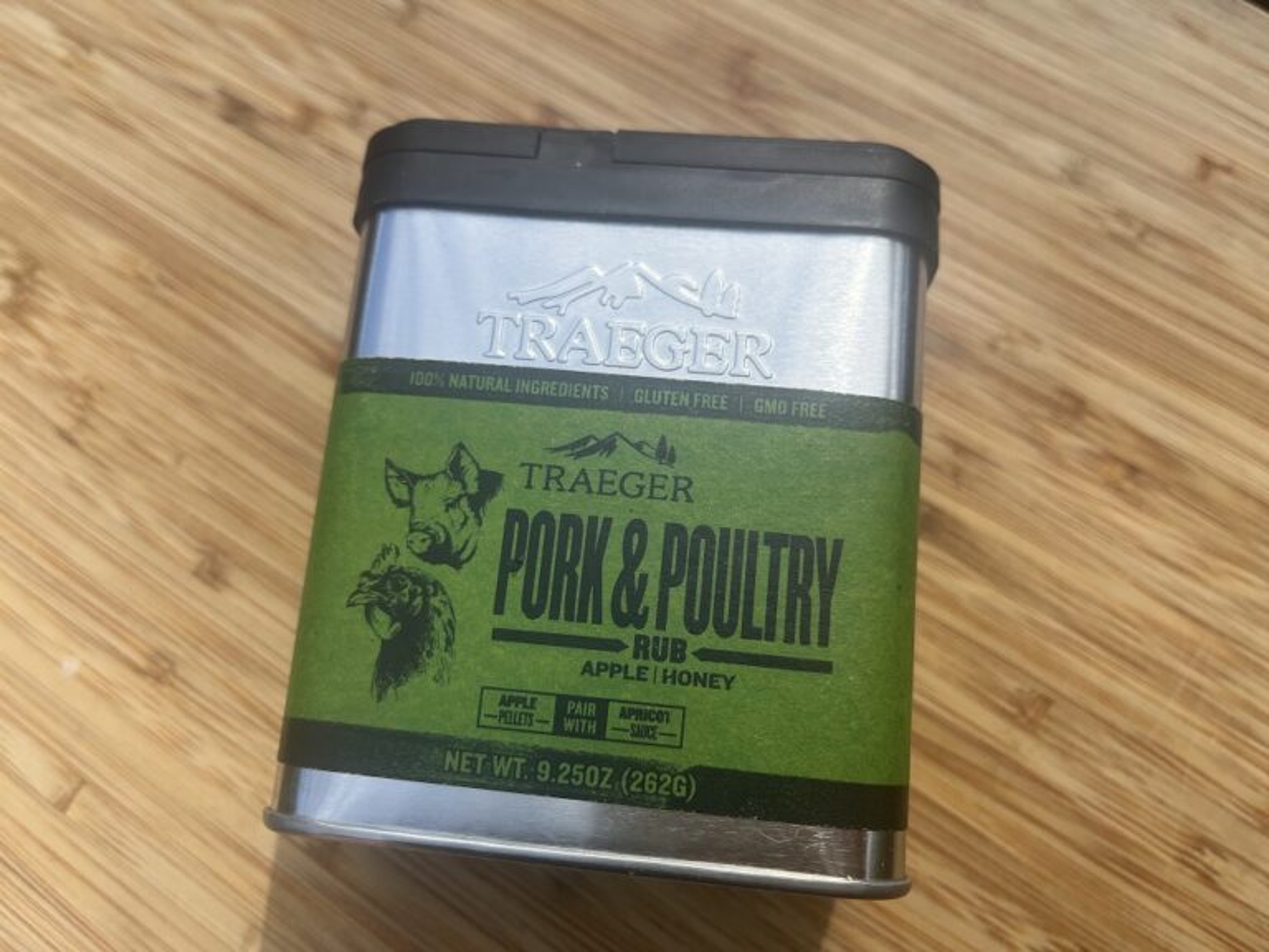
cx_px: 634
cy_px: 476
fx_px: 953
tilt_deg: -64.8
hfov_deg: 67.3
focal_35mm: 26
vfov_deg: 53.1
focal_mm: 5.1
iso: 50
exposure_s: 1/2137
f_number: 1.6
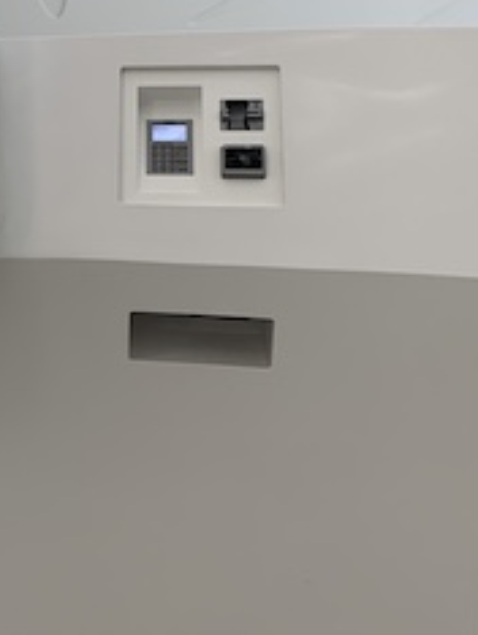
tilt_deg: -8.5
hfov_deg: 19.5
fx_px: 1305
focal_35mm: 71
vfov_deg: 27.1
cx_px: -103
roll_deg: +0.2
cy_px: 174
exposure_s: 1/111
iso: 40
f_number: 1.8
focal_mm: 4.25
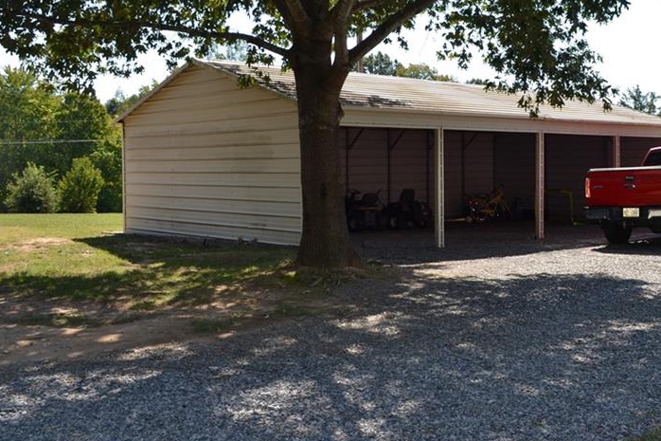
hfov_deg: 44.2
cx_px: 405
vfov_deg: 30.2
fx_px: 808
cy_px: 141
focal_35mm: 44
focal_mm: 20
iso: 100
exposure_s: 1/200
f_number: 7.1
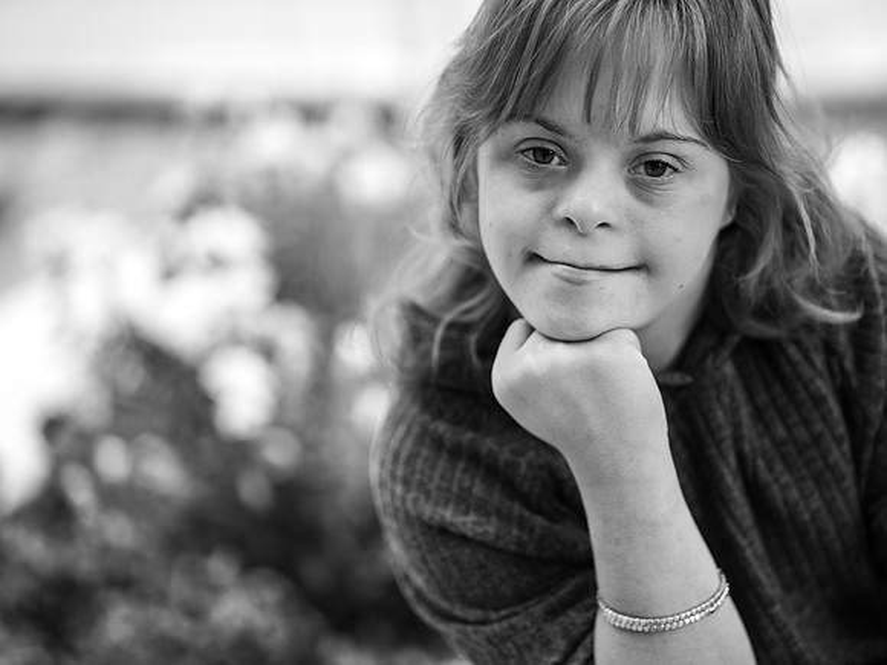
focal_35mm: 92
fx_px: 2357
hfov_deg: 21.3
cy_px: 332
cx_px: 444
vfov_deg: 16.1
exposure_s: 1/160
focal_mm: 85
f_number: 1.8
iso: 160
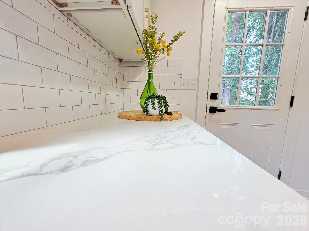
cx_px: 154
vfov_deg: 89.9
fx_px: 116
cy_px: 116
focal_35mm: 13
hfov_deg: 106.2
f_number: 1.9
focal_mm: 2.2
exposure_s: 1/120
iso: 200
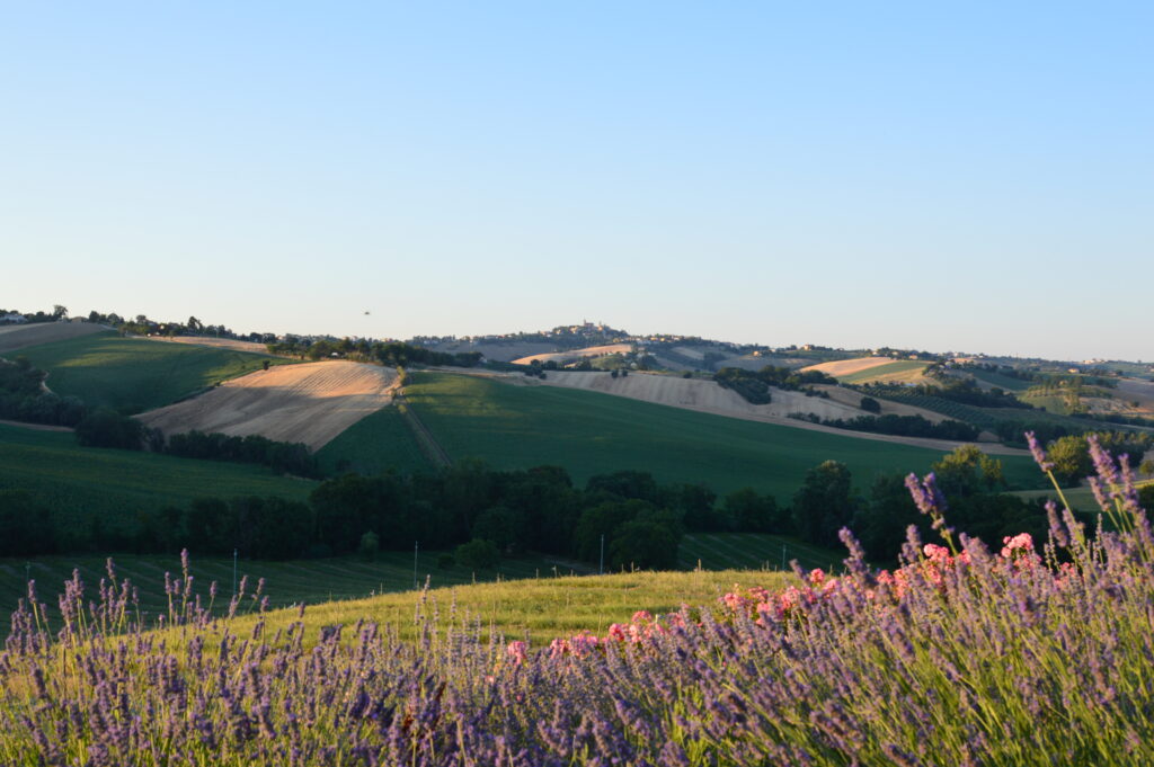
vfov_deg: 36.8
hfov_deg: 53.2
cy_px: 384
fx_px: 1153
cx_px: 577
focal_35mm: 36
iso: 400
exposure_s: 1/125
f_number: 9
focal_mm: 24
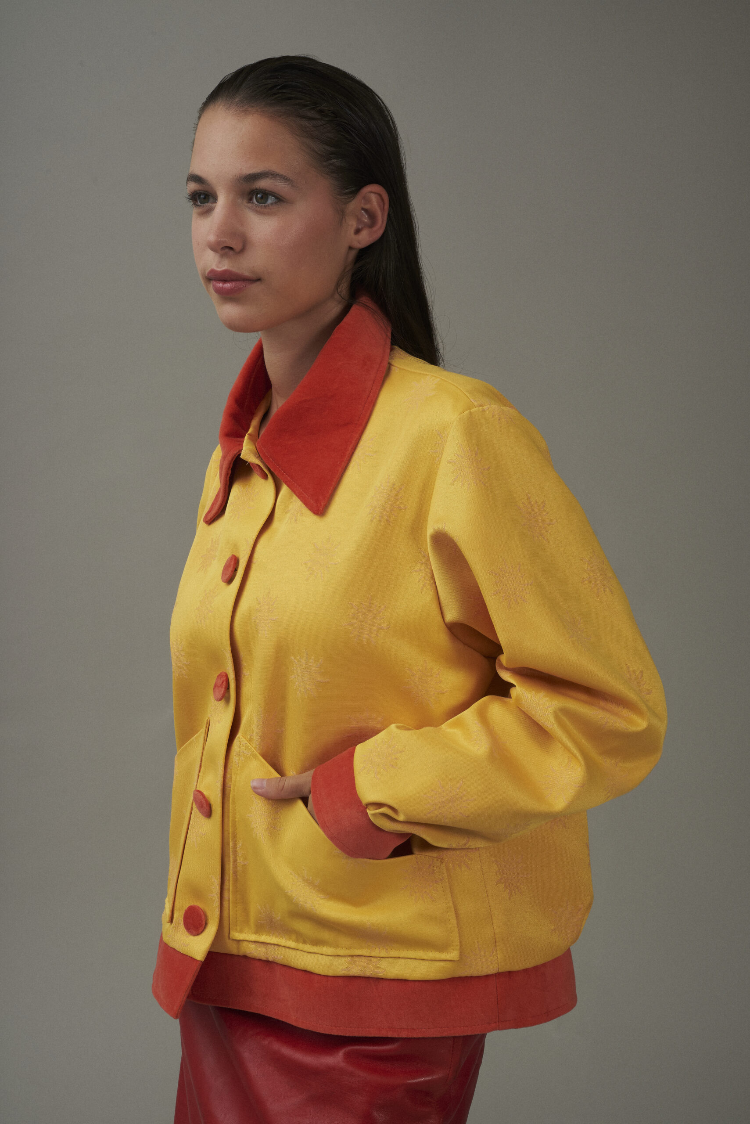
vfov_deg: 27.0
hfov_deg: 18.2
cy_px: 562
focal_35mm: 75
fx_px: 2341
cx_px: 375
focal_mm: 75
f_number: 11
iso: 200
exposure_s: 1/160
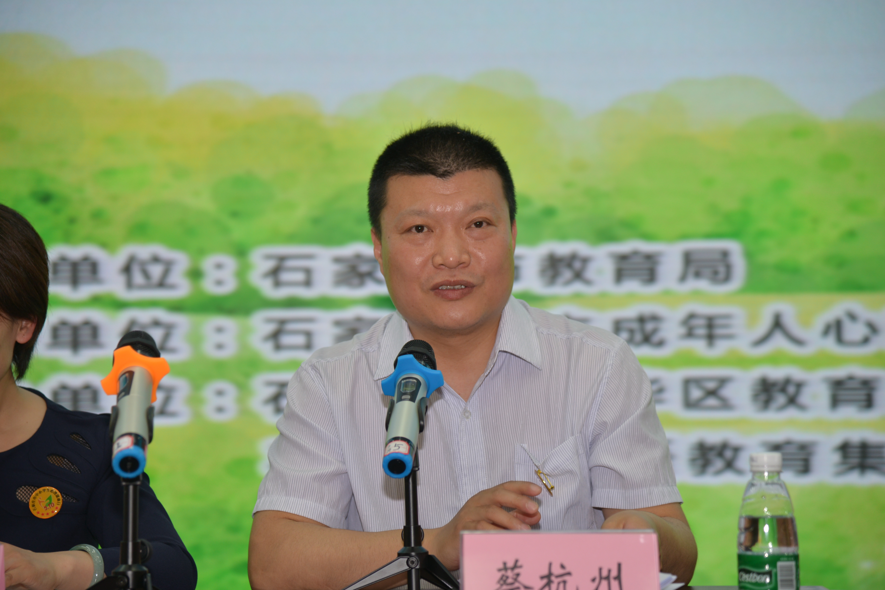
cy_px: 295
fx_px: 2950
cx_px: 442
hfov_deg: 17.1
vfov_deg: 11.4
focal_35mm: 120
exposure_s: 1/60
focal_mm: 120
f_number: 4
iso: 320
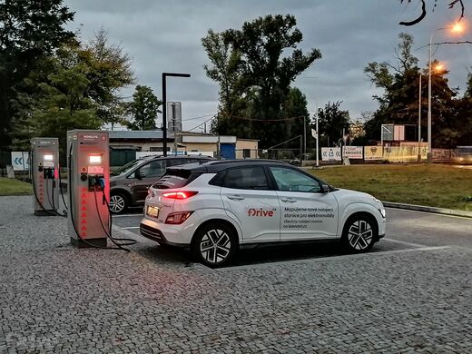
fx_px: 559
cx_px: 236
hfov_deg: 45.8
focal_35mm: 41
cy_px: 177
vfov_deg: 35.1
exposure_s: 4
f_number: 1.8
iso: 800
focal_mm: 5.3
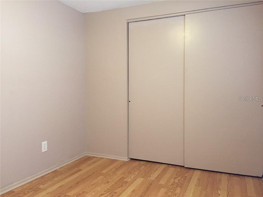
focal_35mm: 29
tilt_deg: -2.5
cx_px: 132
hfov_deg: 61.7
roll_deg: -0.6
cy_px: 98
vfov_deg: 48.2
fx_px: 220
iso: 160
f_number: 2.2
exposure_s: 1/30
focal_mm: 4.15
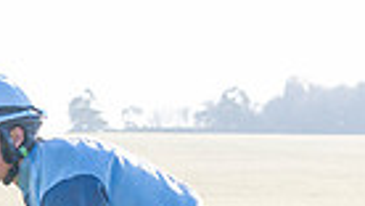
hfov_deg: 6.1
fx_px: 3430
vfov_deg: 3.4
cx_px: 233
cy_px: 526
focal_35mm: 354
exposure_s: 1/1000
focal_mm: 46
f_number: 4
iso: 640
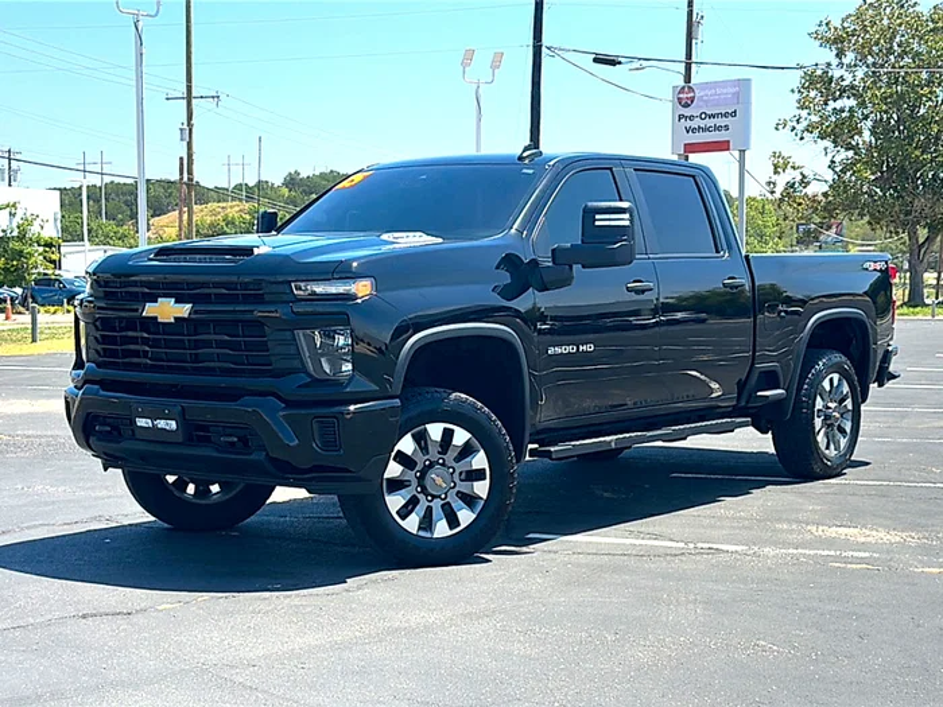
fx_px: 1444
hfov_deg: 36.2
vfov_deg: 27.5
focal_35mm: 53
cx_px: 472
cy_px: 354
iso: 64
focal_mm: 6.86
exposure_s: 1/2481
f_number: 1.78
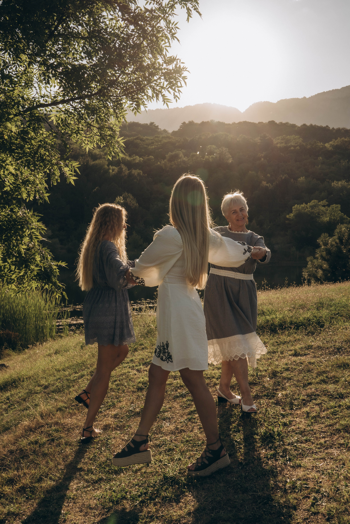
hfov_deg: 31.9
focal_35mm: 42
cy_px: 262
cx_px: 175
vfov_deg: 46.4
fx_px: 612
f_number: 11
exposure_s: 1/320
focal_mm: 42
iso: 320
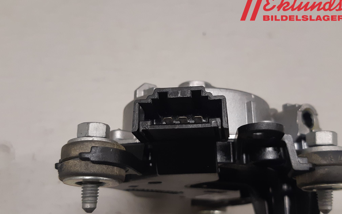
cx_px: 171
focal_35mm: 28
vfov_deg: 44.4
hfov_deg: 66.5
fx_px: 261
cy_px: 122
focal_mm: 3.93
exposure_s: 1/50
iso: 125
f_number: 1.7
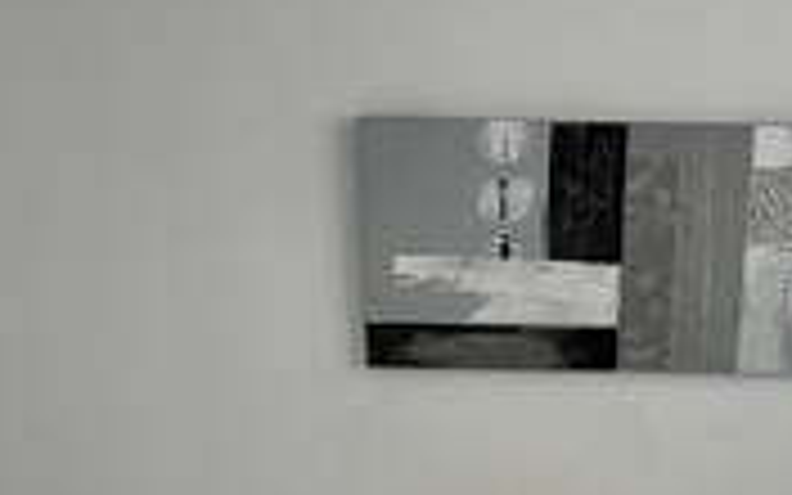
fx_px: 1122
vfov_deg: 23.4
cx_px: 580
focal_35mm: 52
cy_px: 544
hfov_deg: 38.0
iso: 125
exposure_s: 1/121
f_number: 1.78
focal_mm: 6.86
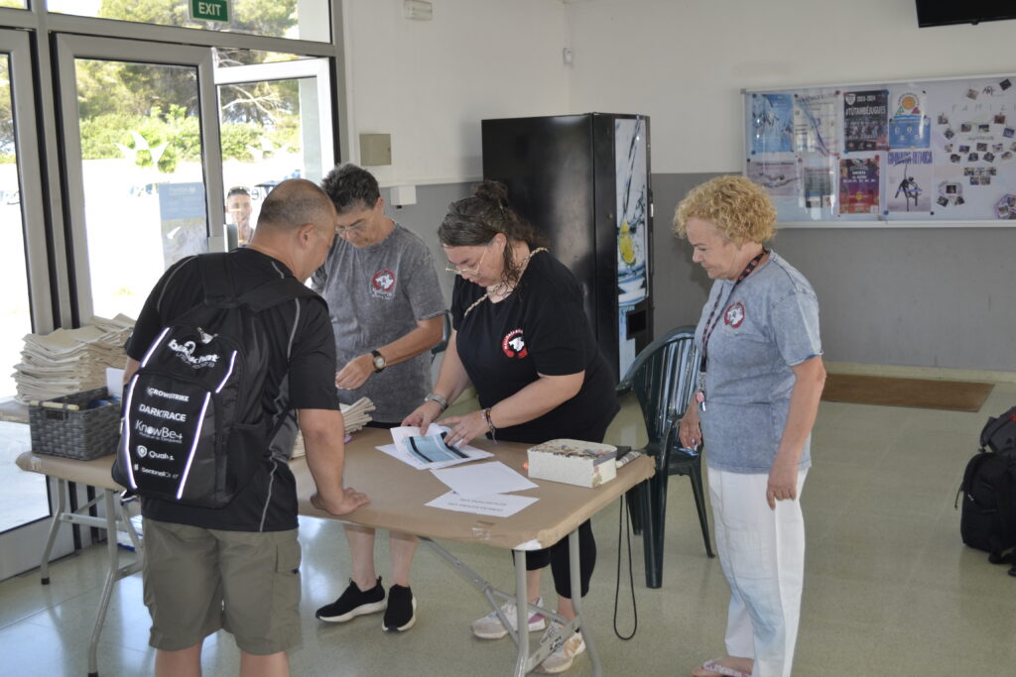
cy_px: 338
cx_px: 508
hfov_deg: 49.5
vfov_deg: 34.2
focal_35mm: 39
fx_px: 1101
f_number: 4.2
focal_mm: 26
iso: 200
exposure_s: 1/125
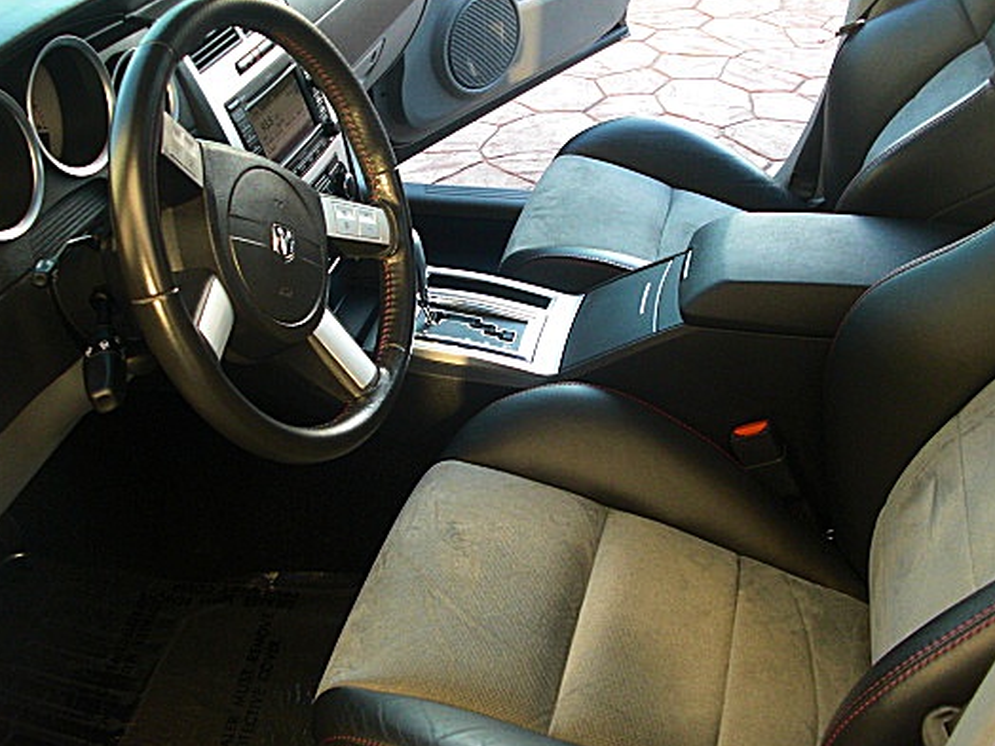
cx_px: 501
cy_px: 325
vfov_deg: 32.8
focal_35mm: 44
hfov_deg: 42.9
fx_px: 1265
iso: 200
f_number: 2.8
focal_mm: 6.3
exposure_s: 1/125
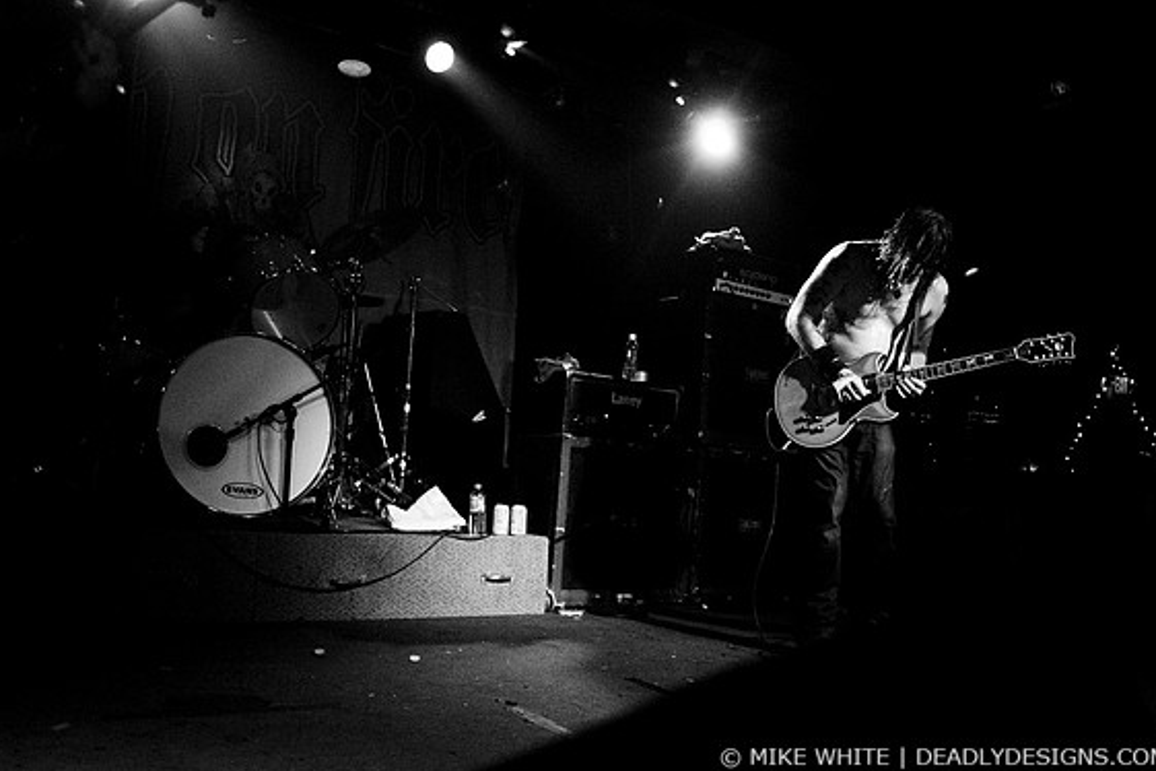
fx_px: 995
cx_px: 581
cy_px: 377
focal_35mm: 31
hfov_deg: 60.3
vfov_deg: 42.3
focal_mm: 20
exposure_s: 1/60
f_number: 2.8
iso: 800
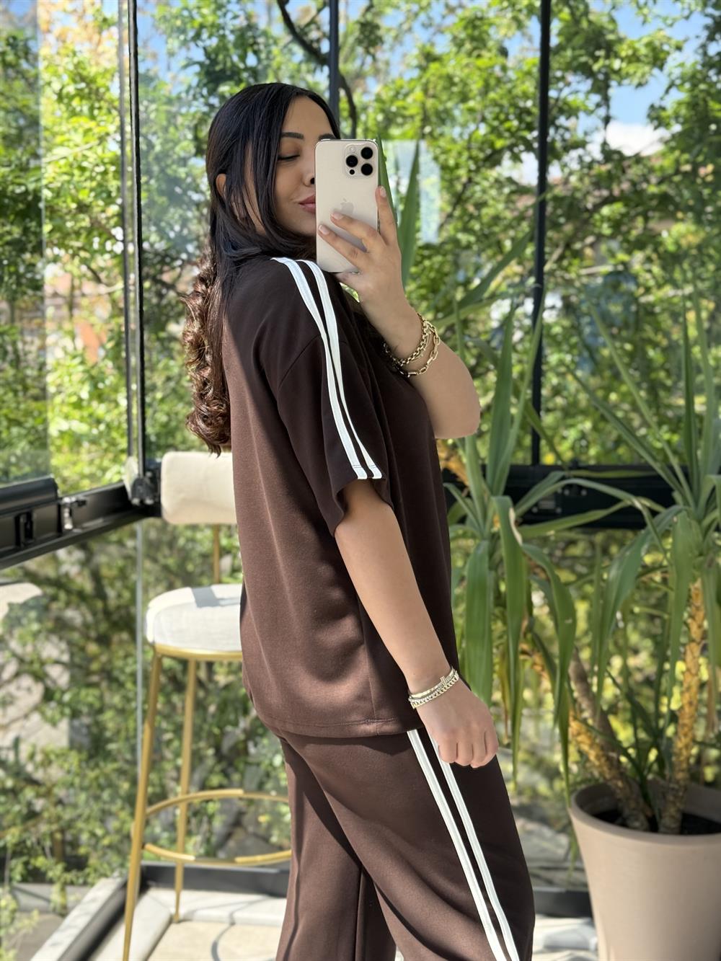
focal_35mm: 48
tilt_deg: -21.4
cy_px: 480
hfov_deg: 30.3
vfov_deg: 39.7
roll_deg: -0.8
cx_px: 360
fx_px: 1333
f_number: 1.78
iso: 100
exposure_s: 1/409
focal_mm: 6.76
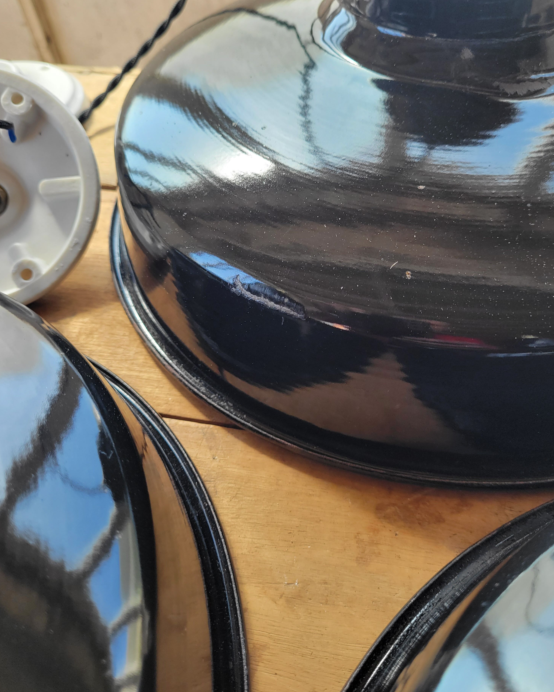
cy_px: 328
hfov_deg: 51.5
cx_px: 279
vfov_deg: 62.2
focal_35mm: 28
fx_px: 574
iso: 40
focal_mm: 5.4
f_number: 1.8
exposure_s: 1/100
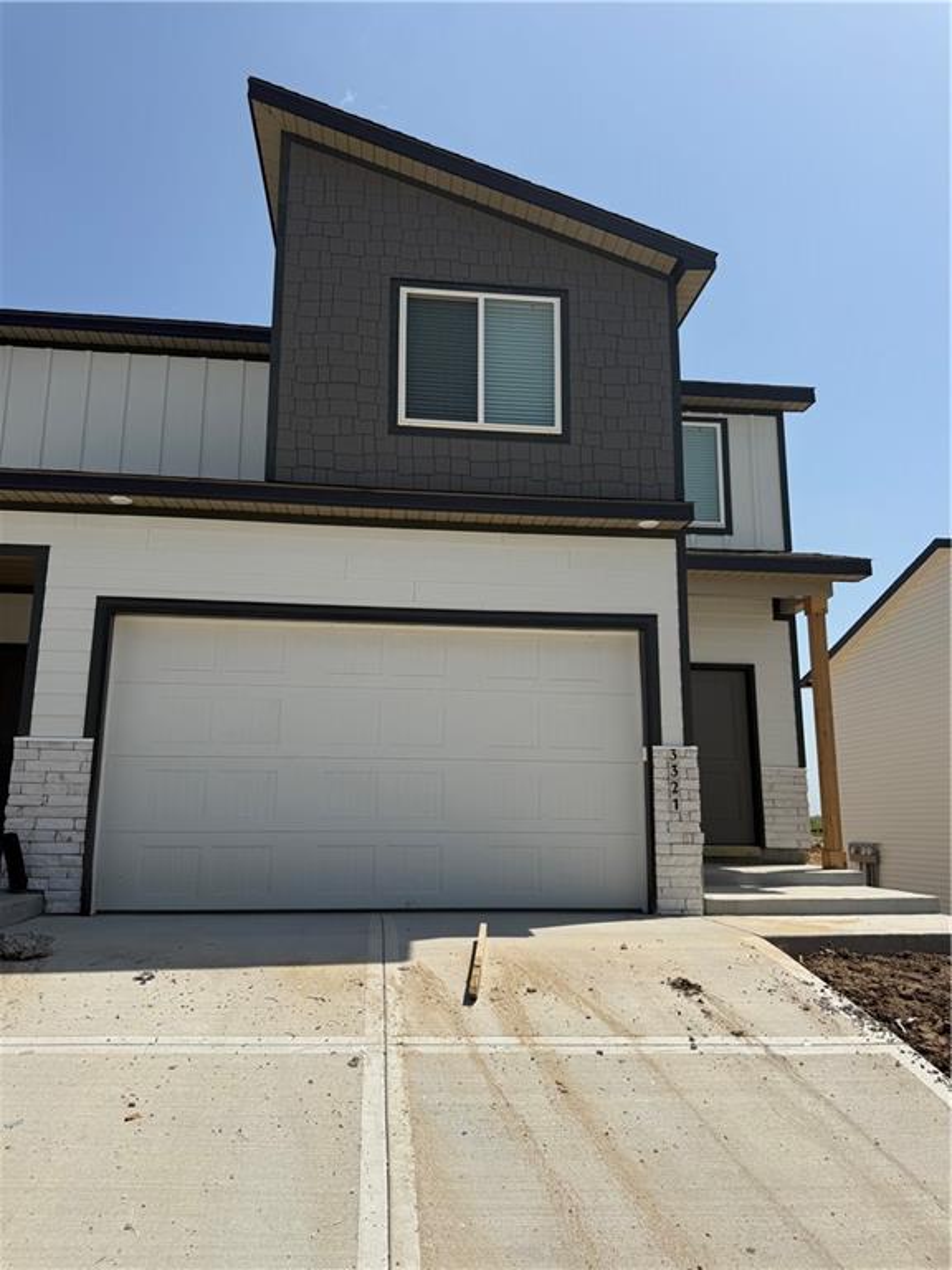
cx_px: 476
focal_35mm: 24
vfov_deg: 71.6
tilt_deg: +13.2
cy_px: 635
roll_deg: -0.3
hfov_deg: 56.8
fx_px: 880
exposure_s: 1/7353
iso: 80
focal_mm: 6.76
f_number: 1.78
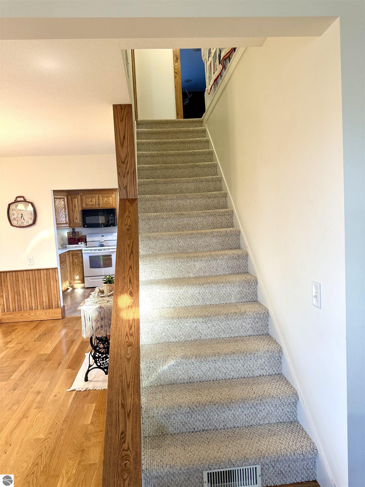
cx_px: 182
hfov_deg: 56.8
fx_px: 337
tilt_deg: -2.7
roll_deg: +3.1
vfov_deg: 71.6
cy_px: 244
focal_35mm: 24
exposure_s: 1/60
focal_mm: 6.76
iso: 200
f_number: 1.78
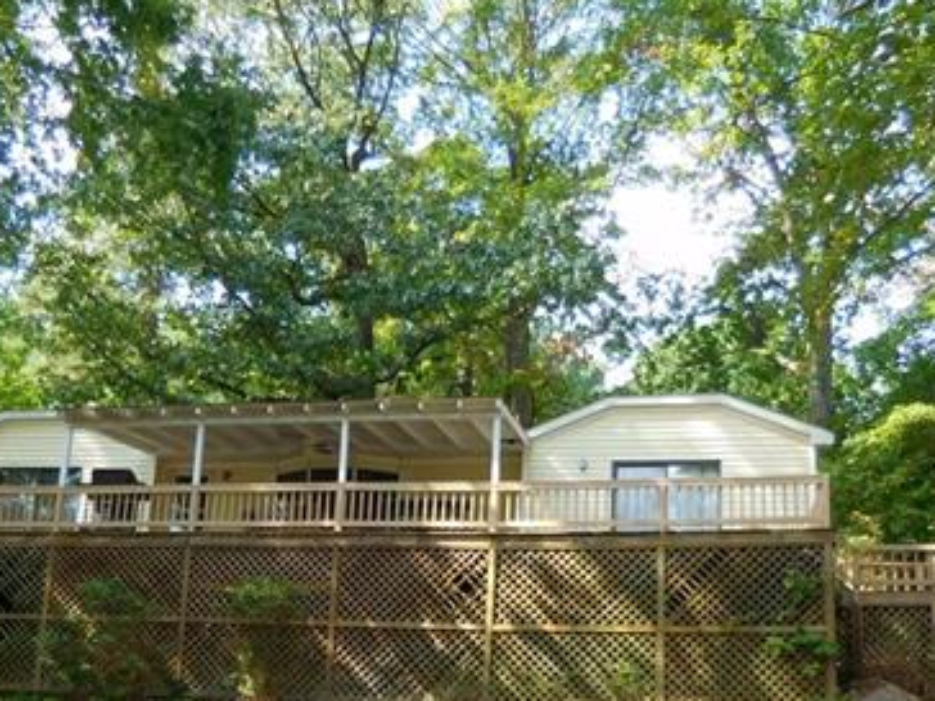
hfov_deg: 42.5
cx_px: 331
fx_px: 1188
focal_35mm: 44
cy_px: 560
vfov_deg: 32.0
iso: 125
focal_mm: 4.5
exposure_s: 1/200
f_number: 3.3
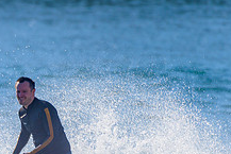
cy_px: 158
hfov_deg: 1.3
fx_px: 10530
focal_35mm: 1640
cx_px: 42
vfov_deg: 0.8
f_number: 5.6
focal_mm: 500
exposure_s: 1/2000
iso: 110
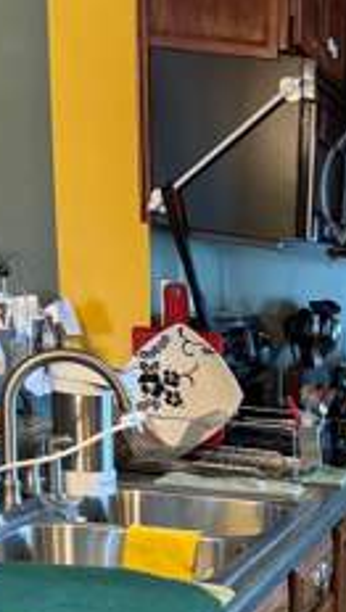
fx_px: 1269
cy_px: 754
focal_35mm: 78
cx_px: 552
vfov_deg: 24.4
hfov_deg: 14.3
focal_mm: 5.96
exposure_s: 1/60
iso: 500
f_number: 1.6
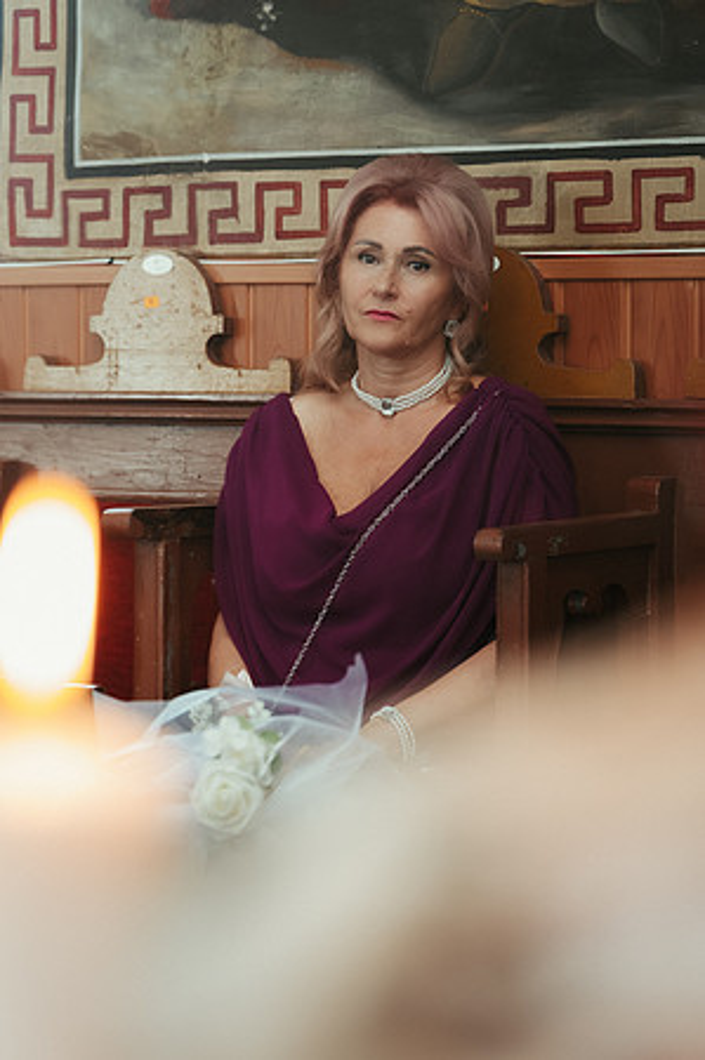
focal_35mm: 123
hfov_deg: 10.9
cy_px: 515
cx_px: -139
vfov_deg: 16.7
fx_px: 3619
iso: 1250
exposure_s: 1/160
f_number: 2.8
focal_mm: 70
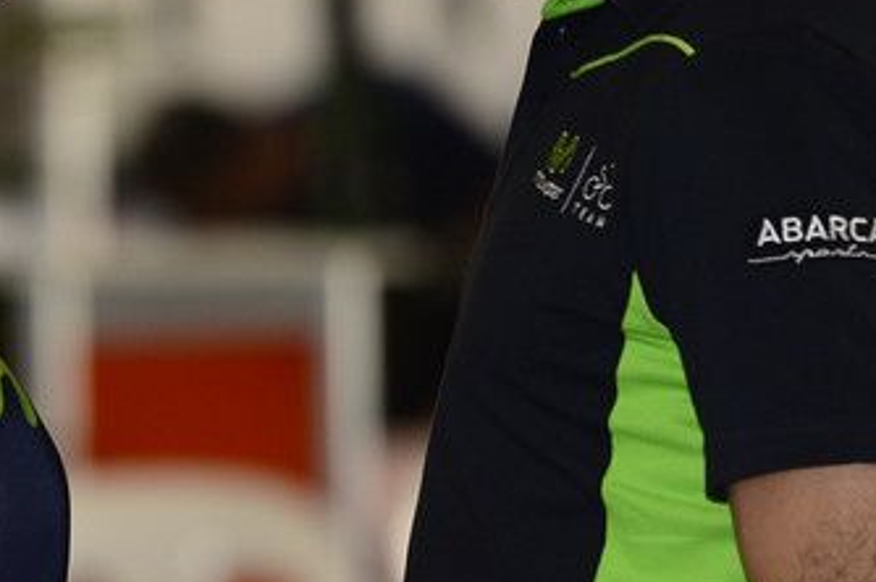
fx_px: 16603
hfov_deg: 3.0
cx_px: -157
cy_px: 509
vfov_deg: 2.0
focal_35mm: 683
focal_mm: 190
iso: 400
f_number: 2.8
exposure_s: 1/250
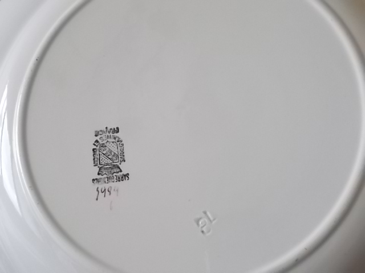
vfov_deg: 36.8
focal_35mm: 39
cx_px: 182
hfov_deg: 47.9
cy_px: 136
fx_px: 411
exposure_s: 1/125
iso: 800
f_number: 3.9
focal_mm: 6.9
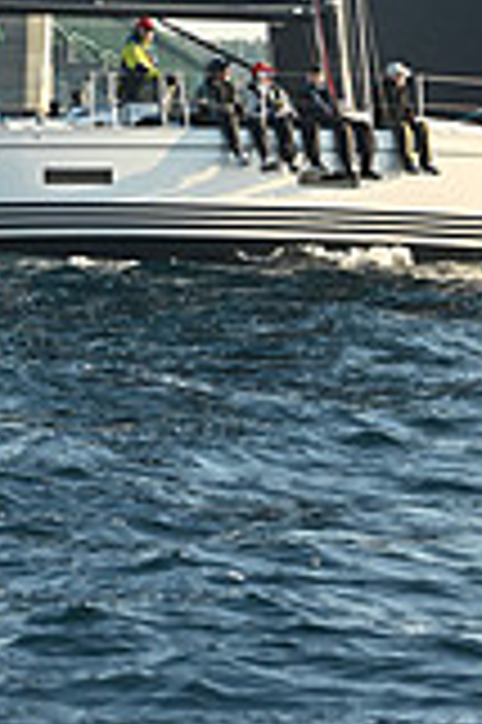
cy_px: -396
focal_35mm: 368
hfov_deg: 3.7
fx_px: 7406
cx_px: 264
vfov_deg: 5.5
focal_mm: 102
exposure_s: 1/1000
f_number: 8
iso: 800
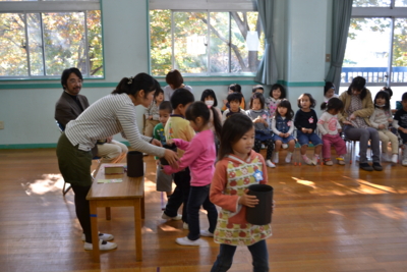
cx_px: 204
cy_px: 136
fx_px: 441
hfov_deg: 49.5
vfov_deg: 34.2
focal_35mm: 39
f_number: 4.2
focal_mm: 26
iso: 400
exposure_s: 1/60
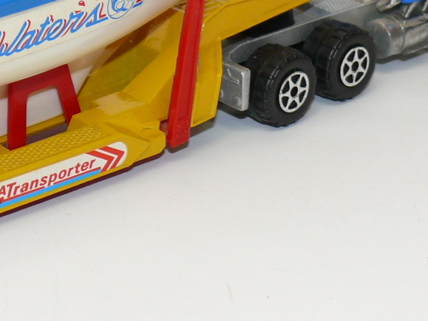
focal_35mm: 141
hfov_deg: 13.8
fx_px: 1743
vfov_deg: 10.5
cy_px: 34
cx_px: 17
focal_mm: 9.2
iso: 100
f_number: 3.2
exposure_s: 1/50
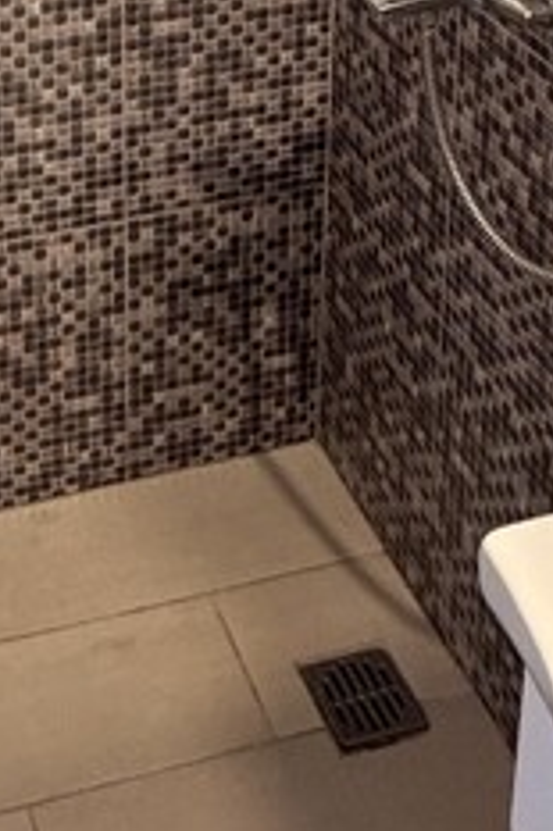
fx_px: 1477
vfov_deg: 26.0
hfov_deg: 20.3
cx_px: -36
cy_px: -296
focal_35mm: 64
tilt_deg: -13.1
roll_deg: +0.5
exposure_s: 1/70
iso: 320
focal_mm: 2.22
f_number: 2.2
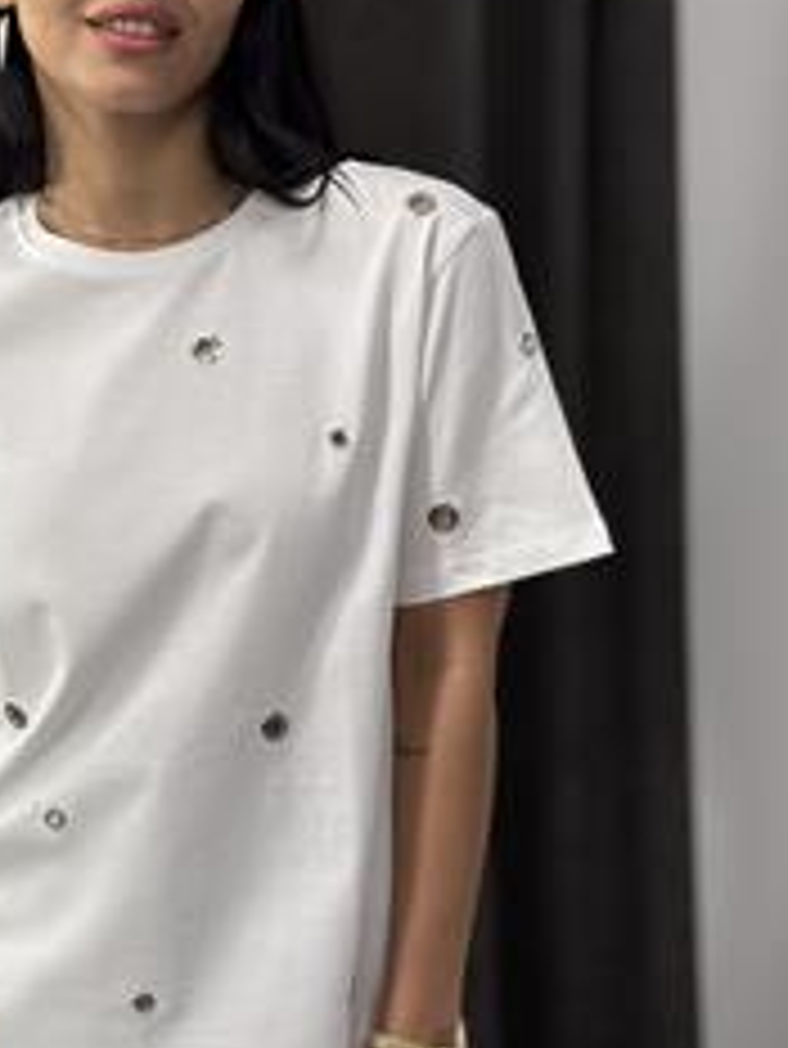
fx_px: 2578
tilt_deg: -10.1
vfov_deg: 23.0
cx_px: 135
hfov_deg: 17.2
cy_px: 573
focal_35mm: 85
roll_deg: +1.3
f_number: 1.78
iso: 64
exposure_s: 1/174
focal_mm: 6.86
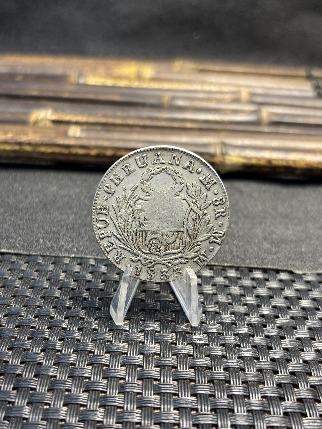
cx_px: 161
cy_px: 214
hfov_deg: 53.1
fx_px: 322
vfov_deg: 67.3
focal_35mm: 26
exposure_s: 1/50
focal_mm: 5.96
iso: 160
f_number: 1.6
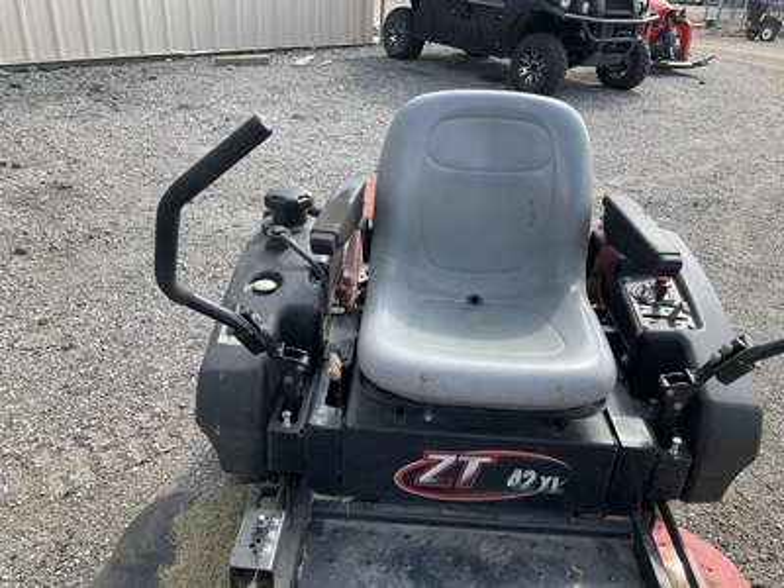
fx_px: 657
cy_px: 294
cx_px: 392
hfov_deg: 61.7
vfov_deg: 48.2
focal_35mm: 29
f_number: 1.8
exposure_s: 1/495
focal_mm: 3
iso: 25
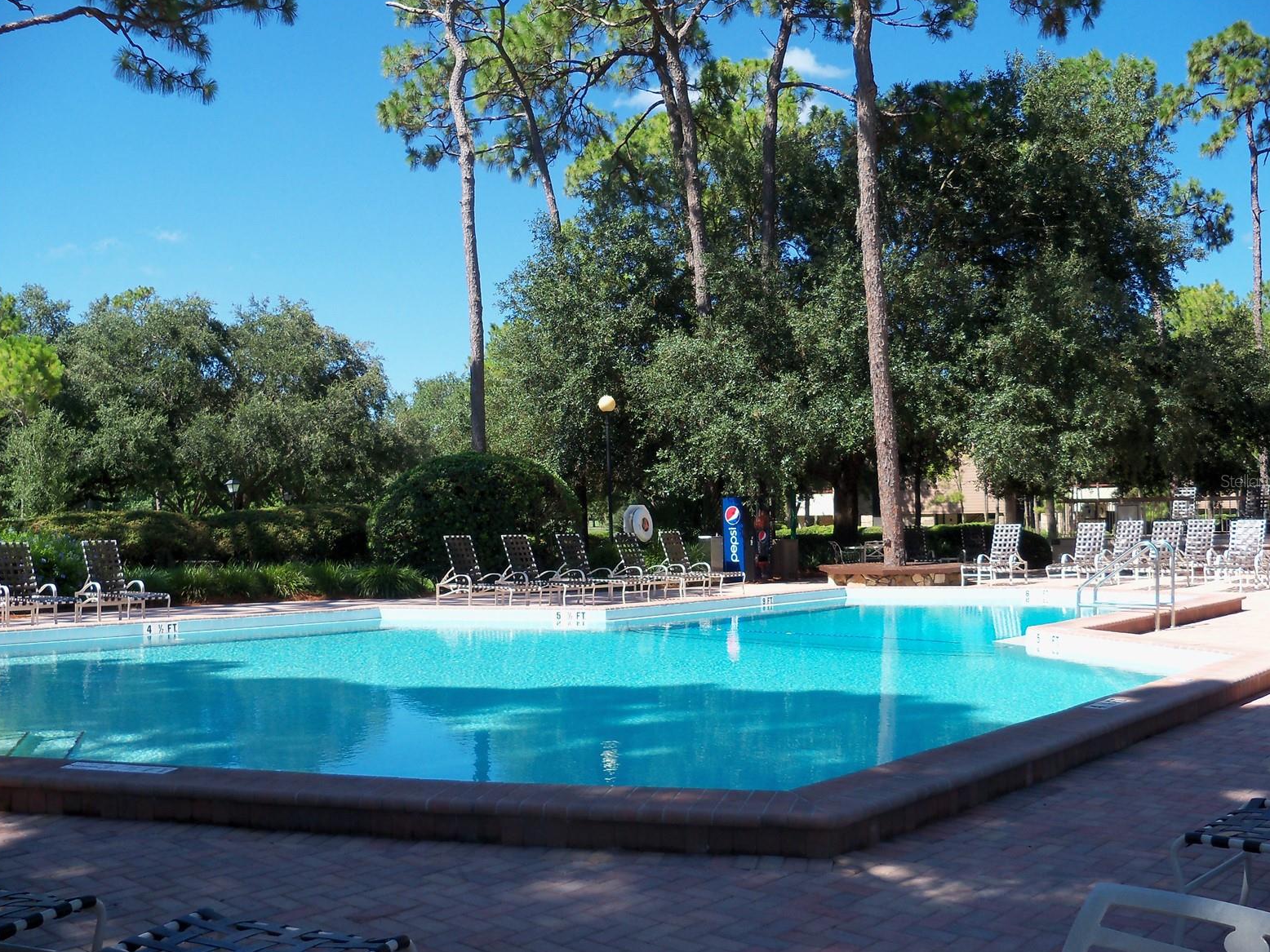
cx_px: 645
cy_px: 480
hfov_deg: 51.4
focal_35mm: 36
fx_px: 1321
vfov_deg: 39.7
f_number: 3.5
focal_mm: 6.2
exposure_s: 1/320
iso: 64
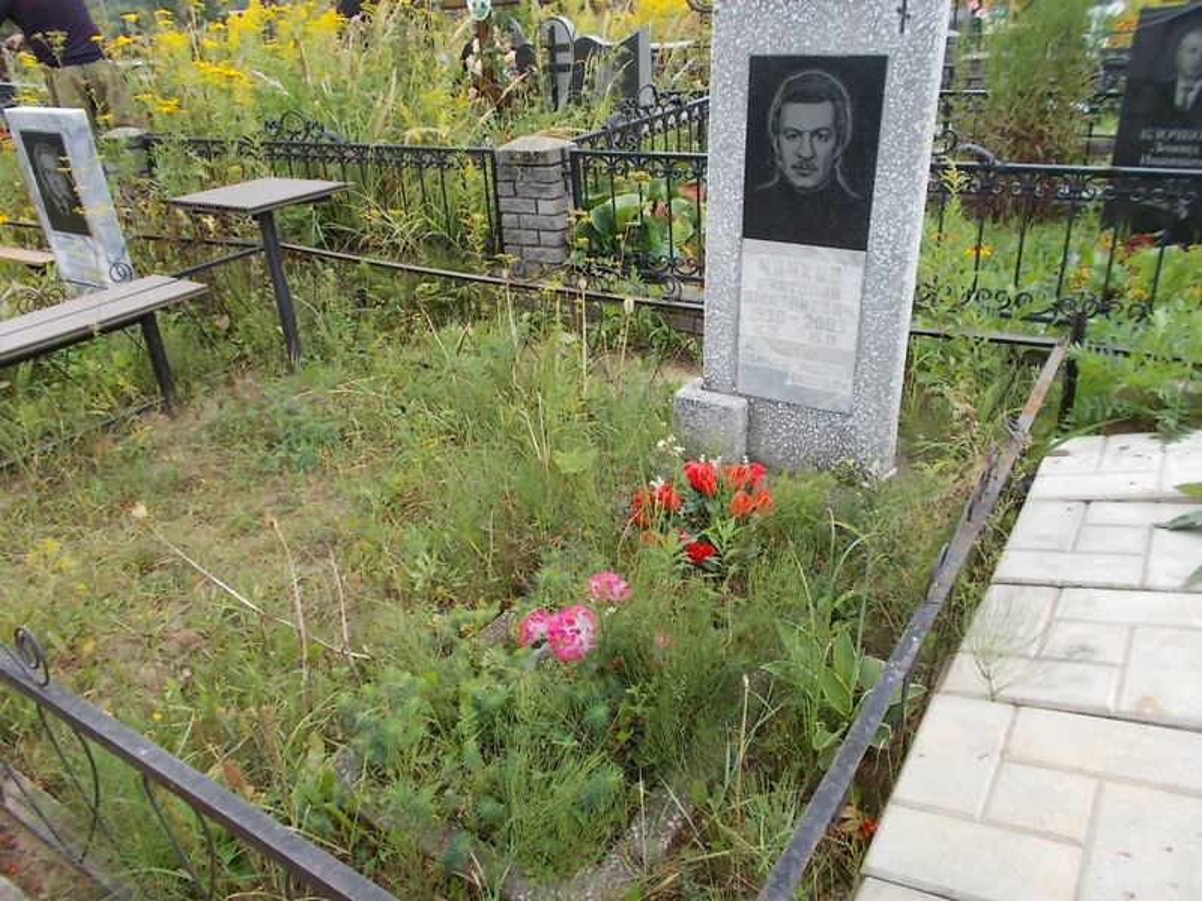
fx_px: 903
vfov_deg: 53.1
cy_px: 450
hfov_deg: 67.3
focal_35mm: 26
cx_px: 601
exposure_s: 1/160
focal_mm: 4.6
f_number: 3.2
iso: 80
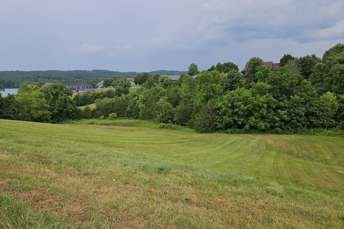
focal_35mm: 24
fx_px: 229
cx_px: 172
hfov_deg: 73.7
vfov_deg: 53.1
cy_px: 121
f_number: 1.8
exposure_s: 1/1154
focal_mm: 5.4
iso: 25
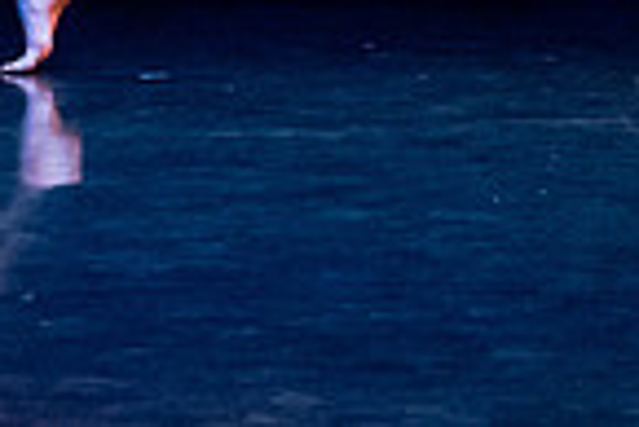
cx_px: -183
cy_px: -403
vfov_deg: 3.6
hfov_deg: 5.4
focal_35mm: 376
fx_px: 6681
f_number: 4.5
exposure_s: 1/400
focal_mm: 75
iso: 6400
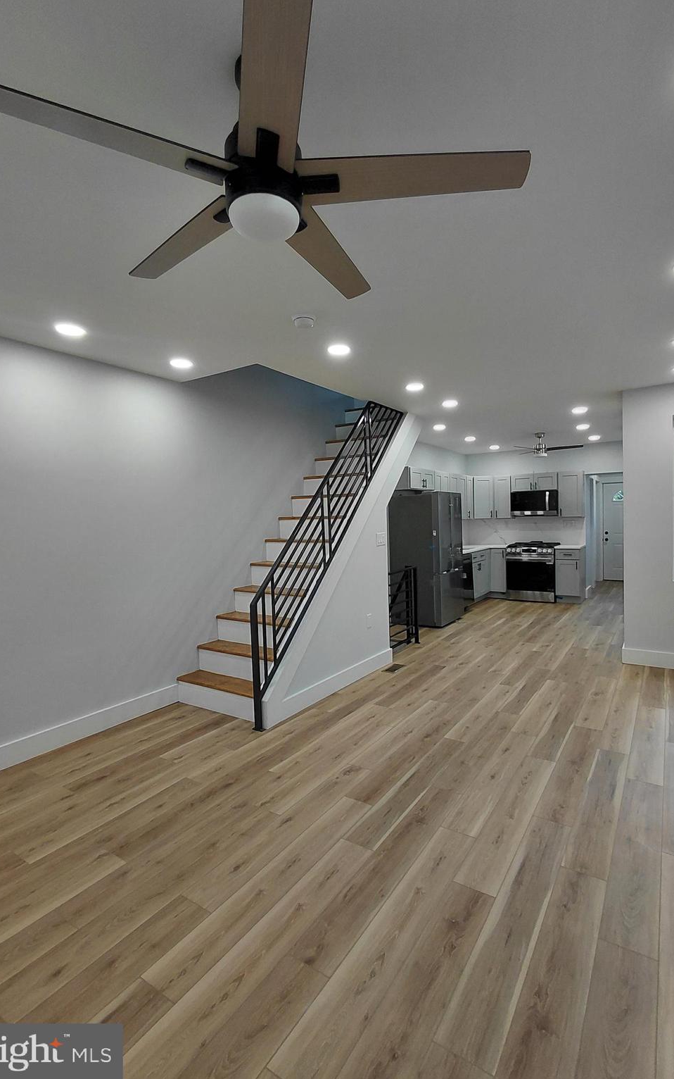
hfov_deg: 68.0
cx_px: 352
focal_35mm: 17
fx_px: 499
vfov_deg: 94.4
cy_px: 540
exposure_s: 1/60
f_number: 2.2
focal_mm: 1.64
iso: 64
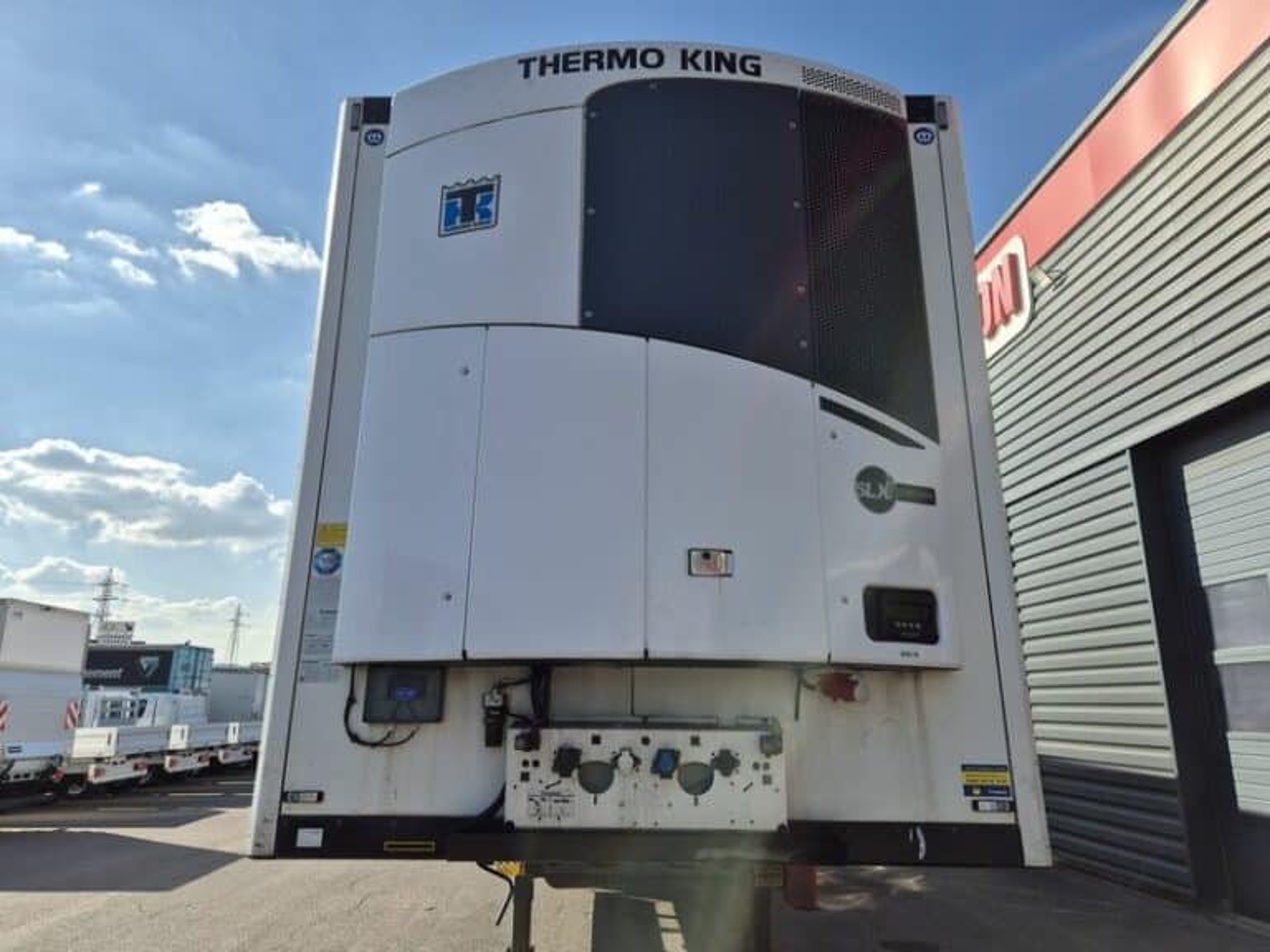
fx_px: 844
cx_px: 635
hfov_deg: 73.9
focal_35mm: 23
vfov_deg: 58.9
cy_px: 476
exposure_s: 1/2480
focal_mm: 5.4
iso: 25
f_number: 1.8
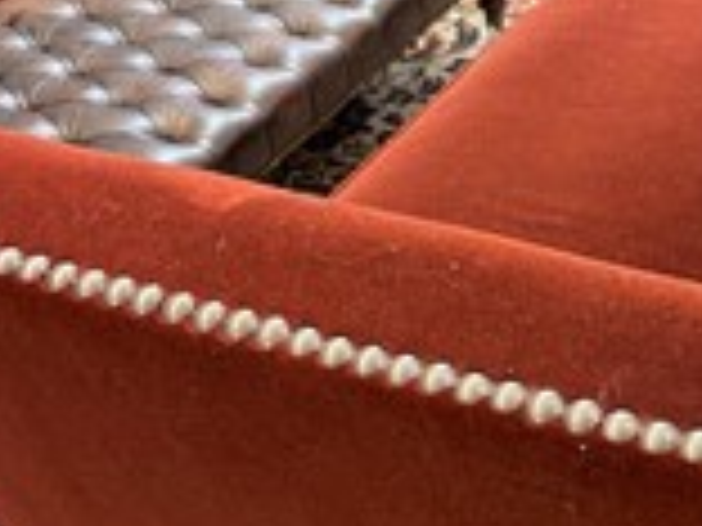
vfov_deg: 21.7
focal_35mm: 64
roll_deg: +4.0
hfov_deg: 29.6
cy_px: 584
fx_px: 1298
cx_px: 562
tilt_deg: -44.9
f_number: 1.6
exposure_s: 1/33
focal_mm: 5.1
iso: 500
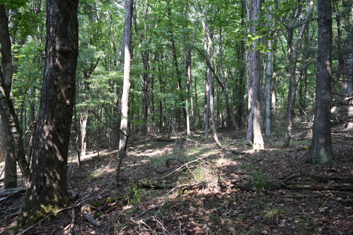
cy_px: 118
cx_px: 176
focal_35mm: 27
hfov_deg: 67.4
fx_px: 265
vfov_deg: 47.9
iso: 400
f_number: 5
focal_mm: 18
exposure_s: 1/100
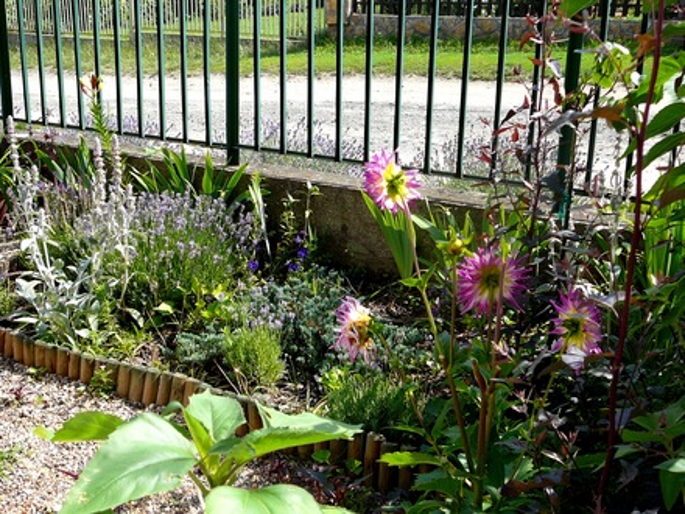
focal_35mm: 35
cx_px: 342
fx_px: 693
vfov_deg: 40.7
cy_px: 257
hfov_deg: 52.6
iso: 80
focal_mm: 5.2
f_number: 2.8
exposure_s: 1/640
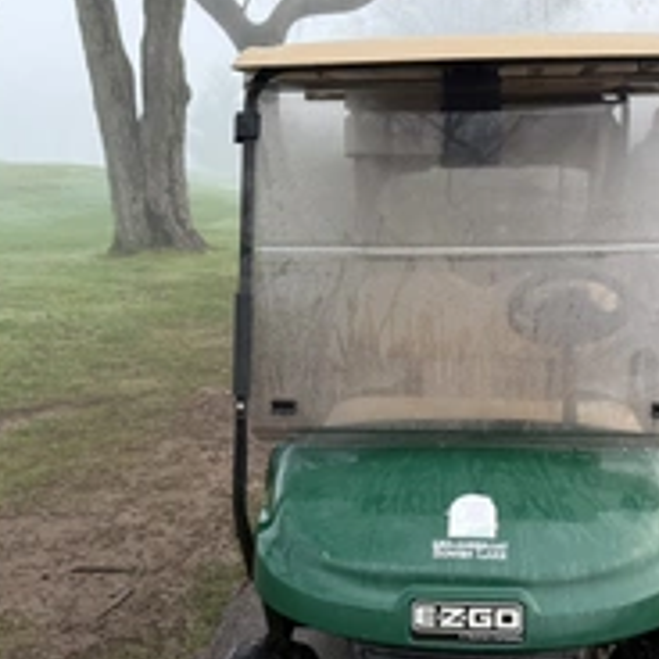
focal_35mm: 46
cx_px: 405
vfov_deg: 36.2
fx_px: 991
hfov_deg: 36.6
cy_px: 466
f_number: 1.78
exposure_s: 1/159
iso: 80
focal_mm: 6.76
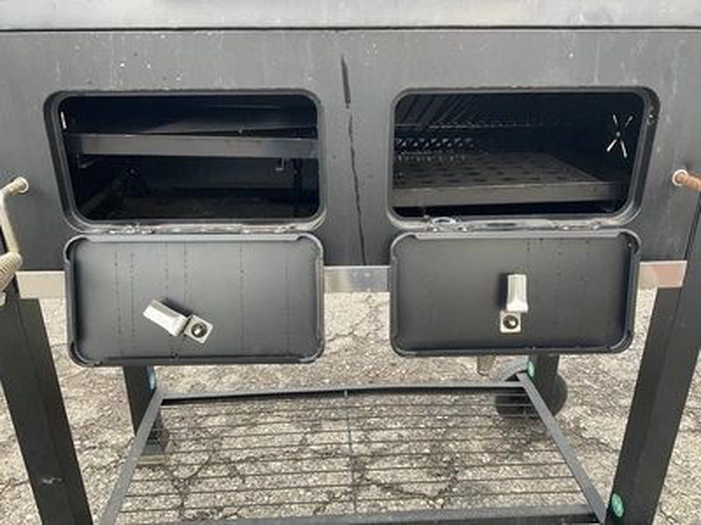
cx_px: 350
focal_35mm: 29
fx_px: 587
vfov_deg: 48.2
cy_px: 262
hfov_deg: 61.7
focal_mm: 3
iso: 64
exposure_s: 1/108
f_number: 1.8
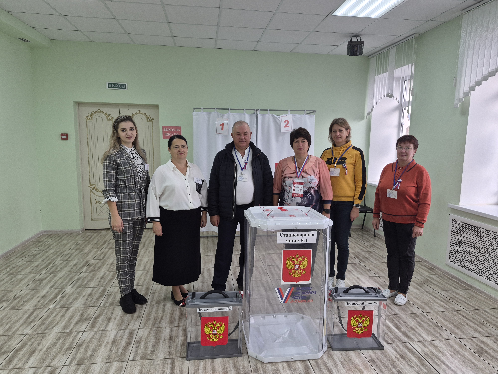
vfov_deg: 58.9
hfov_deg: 73.9
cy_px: 187
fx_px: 331
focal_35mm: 23
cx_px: 249
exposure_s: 1/180
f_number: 1.8
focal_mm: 5.4
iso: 80
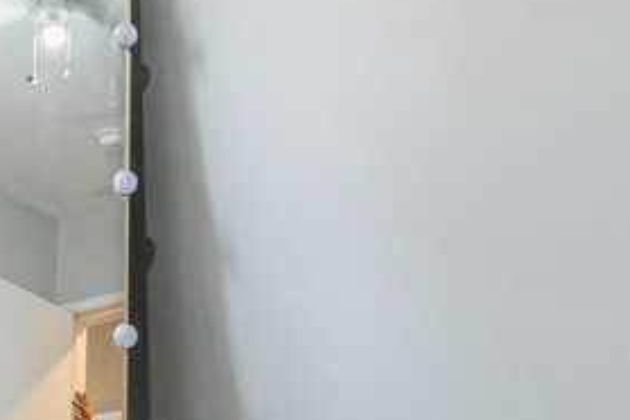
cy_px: 120
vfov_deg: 14.7
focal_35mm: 93
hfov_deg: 19.4
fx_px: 1627
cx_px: -289
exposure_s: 1/2
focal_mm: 16
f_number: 9
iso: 640
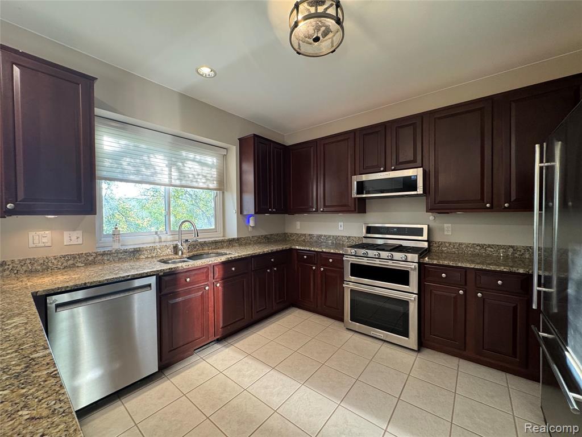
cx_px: 291
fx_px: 235
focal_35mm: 14
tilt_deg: -1.0
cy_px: 218
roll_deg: +0.7
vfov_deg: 85.7
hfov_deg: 102.1
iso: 200
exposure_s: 1/60
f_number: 2.2
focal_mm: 2.22
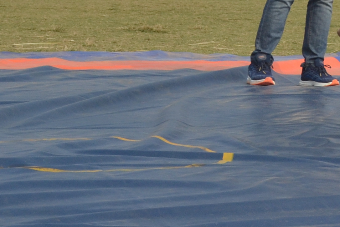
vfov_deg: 8.3
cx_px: 509
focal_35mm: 163
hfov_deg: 12.0
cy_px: -67
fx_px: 1539
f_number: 11
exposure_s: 1/500
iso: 400
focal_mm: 30
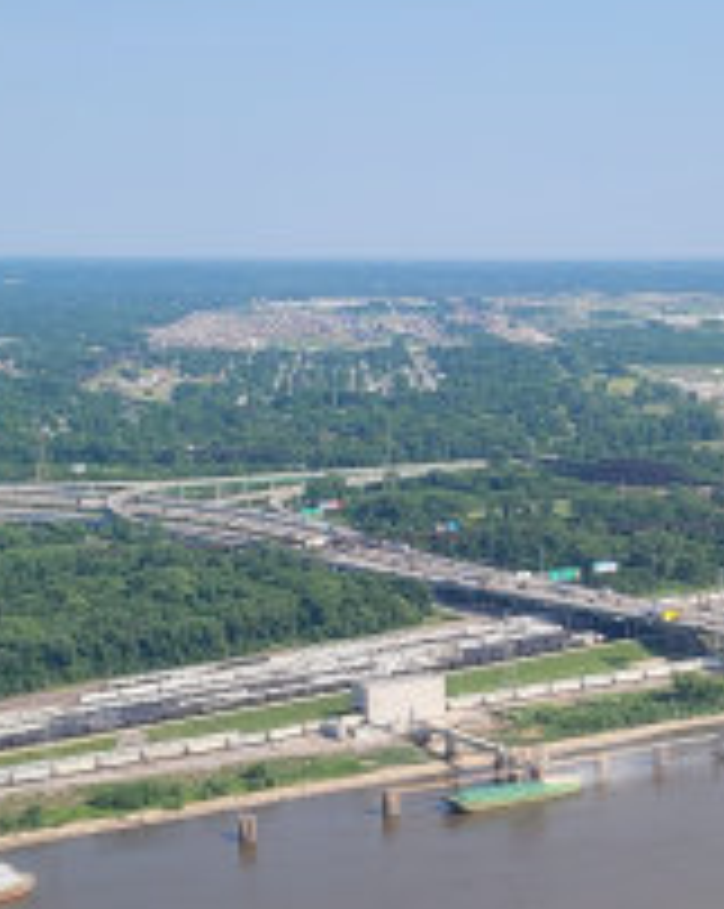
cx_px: 553
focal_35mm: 77
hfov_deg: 19.7
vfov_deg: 24.3
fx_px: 2067
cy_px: 754
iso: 40
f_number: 1.8
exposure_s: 1/1580
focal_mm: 5.4
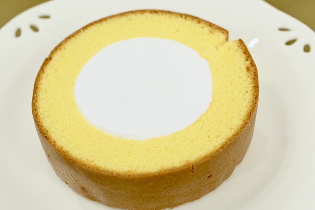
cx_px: 158
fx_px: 525
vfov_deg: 22.6
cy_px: 105
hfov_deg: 33.4
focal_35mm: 60
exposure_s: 1/200
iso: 6400
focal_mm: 60
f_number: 10
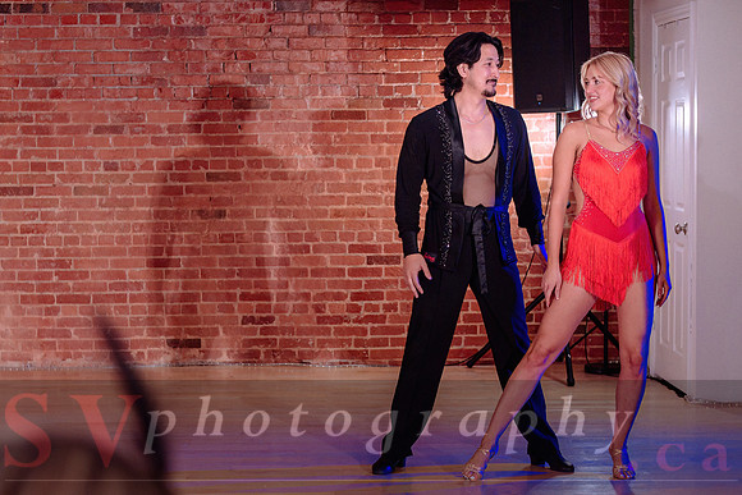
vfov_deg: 16.3
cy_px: 237
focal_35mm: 84
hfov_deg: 24.3
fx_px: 1726
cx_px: 371
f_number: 2.8
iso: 1600
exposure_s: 1/320
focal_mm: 65
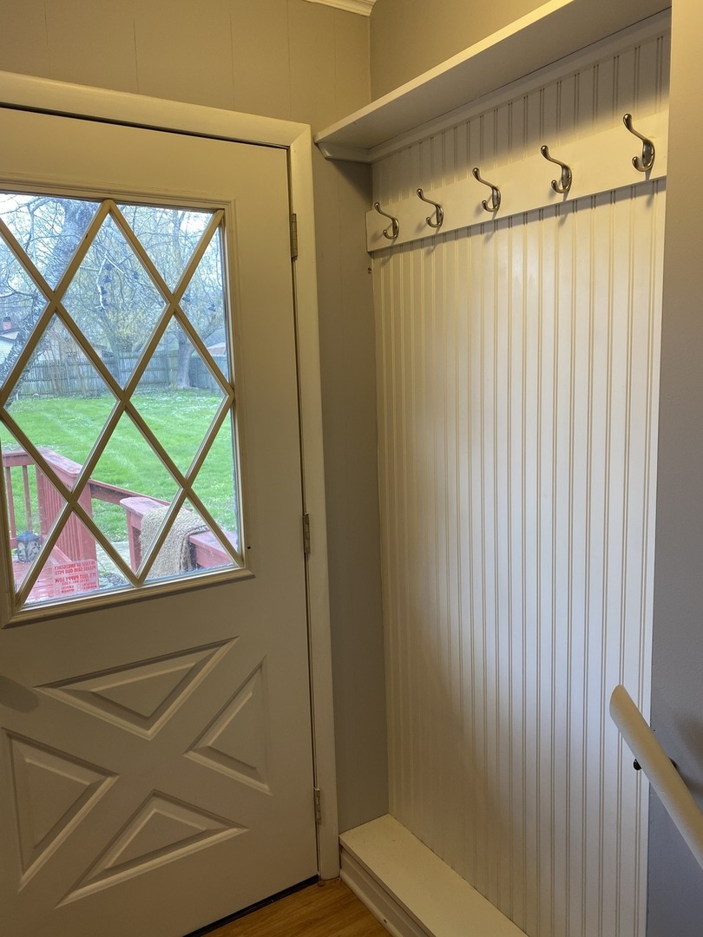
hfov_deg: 53.1
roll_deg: +2.1
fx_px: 704
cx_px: 352
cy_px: 468
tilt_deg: -7.6
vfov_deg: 67.3
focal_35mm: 26
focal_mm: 4.25
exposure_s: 1/120
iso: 100
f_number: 1.8
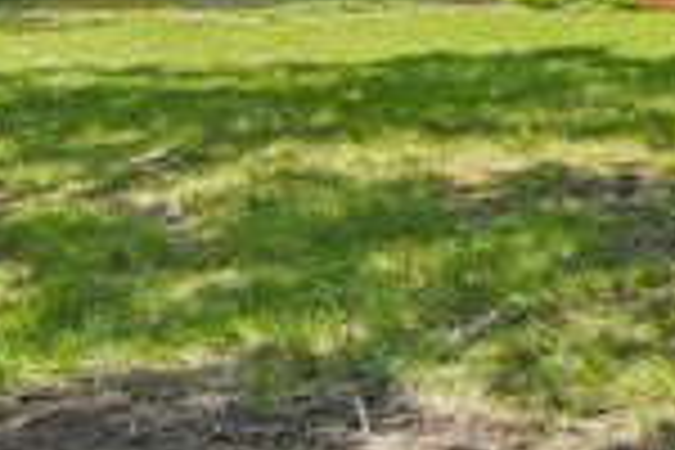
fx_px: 1312
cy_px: -63
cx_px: 882
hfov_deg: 24.9
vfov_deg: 18.6
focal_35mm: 70
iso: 100
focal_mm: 14
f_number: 8
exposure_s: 1/160
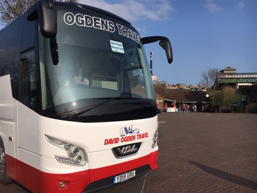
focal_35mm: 29
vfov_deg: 48.2
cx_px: 128
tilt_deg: +1.6
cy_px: 96
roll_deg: -0.6
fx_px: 215
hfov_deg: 61.6
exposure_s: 1/2331
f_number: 2.2
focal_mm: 4.15
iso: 25
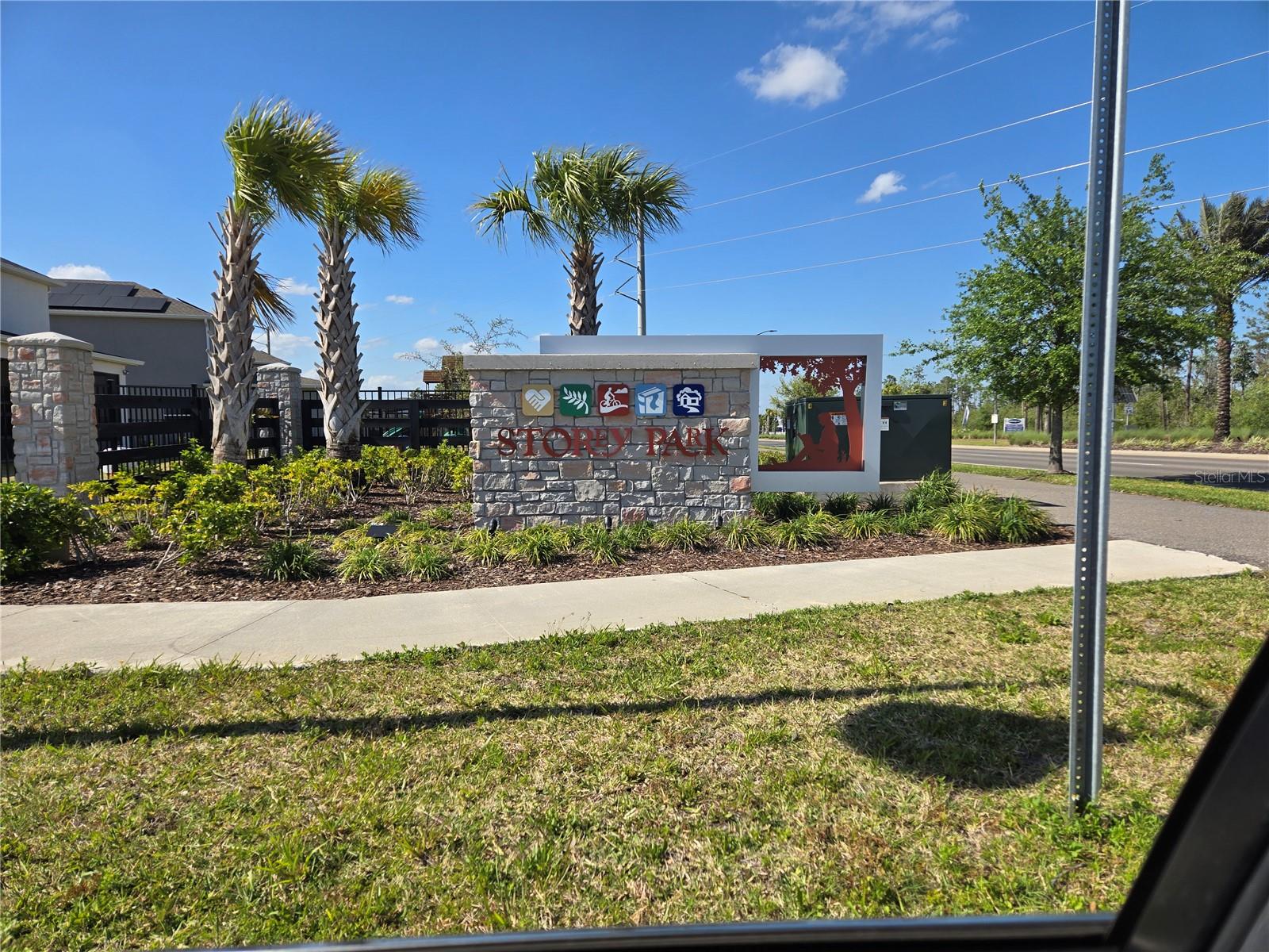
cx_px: 634
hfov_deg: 73.9
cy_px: 476
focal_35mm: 23
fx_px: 843
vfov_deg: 58.9
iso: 25
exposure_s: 1/2346
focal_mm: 5.4
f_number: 1.8
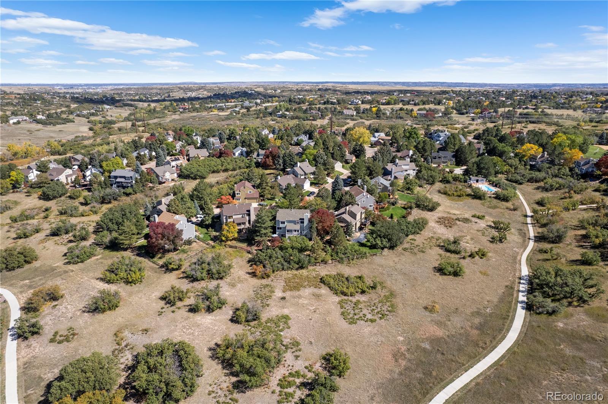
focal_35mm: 22
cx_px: 304
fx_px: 371
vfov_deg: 57.2
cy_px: 202
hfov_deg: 78.6
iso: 130
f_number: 2.8
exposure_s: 1/2000
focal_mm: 8.38
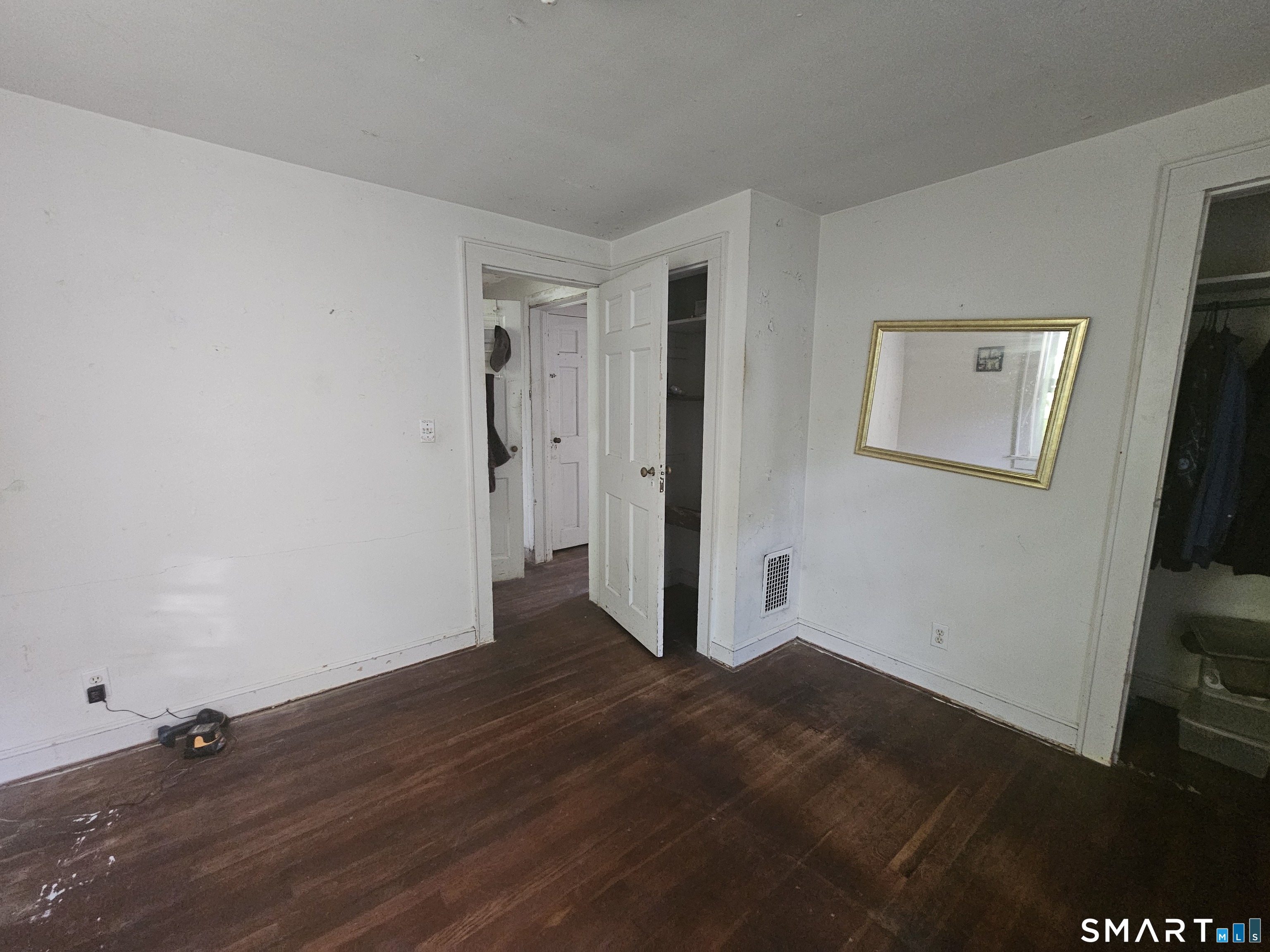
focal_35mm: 13
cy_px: 476
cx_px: 635
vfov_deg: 89.9
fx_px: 477
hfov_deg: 106.2
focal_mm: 2.2
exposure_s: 1/30
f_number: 2.2
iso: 500
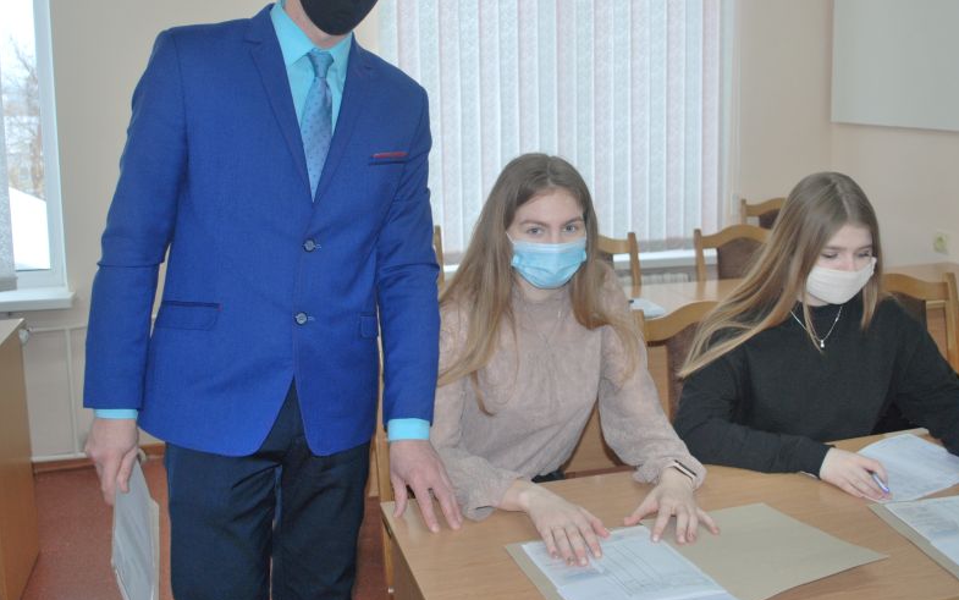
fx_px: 1020
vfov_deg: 32.7
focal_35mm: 39
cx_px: 512
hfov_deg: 50.3
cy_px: 232
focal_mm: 20
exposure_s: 1/60
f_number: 3.8
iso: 200
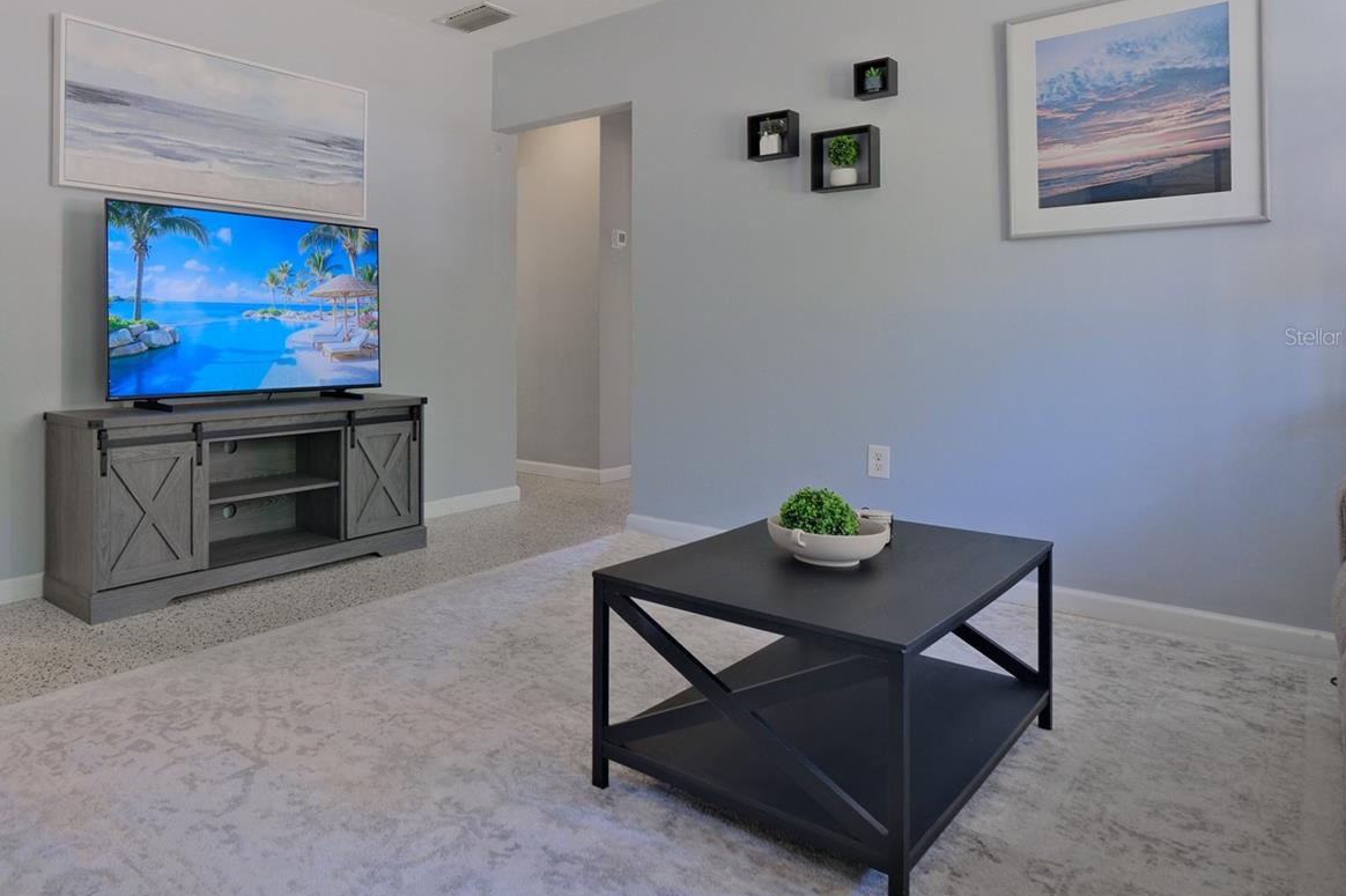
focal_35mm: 22
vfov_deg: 56.5
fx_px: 822
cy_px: 336
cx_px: 463
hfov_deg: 76.4
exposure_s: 1/40
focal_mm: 10.6
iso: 640
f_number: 4
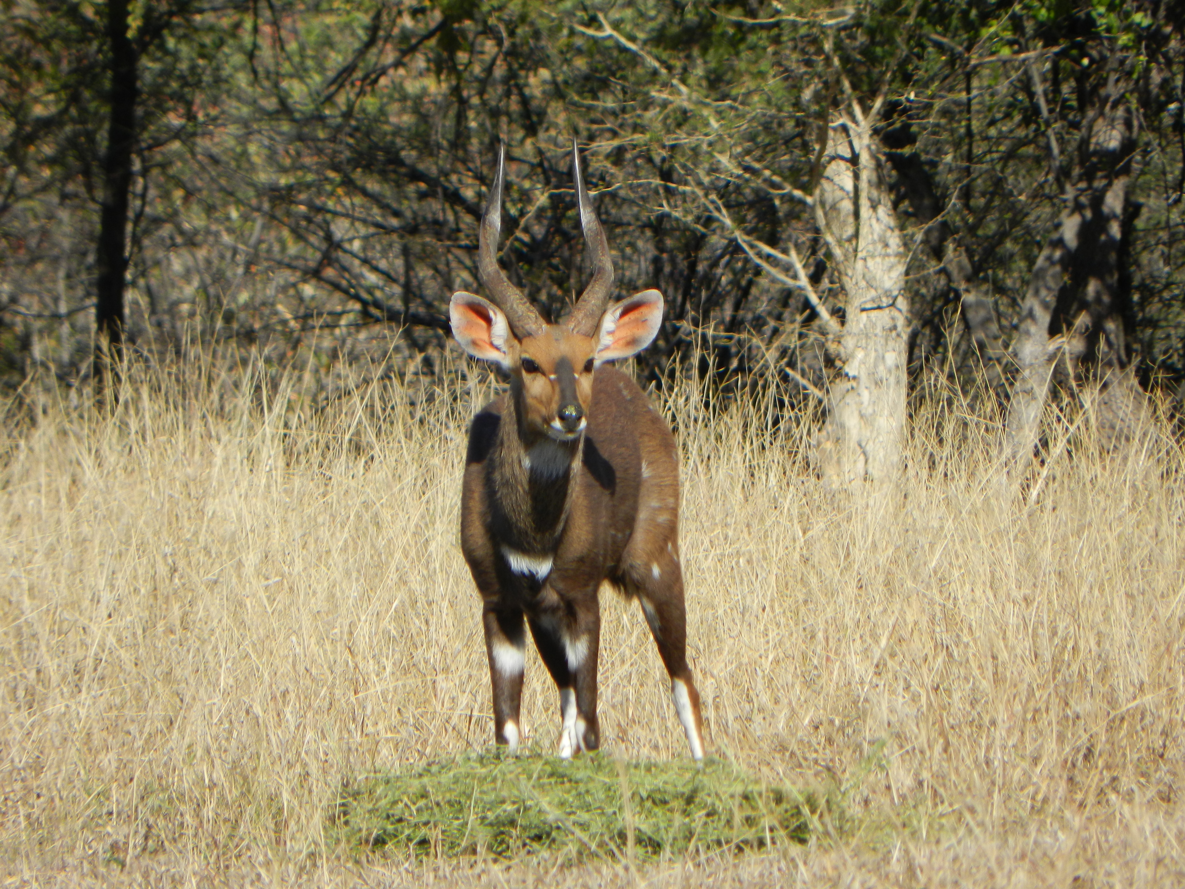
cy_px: 444
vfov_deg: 1.8
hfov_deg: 2.4
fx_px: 27729
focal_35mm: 810
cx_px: 592
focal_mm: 144
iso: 160
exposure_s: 1/640
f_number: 5.7
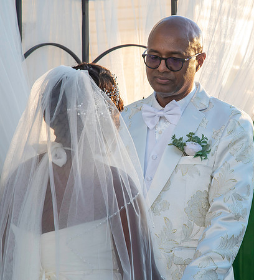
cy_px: 125
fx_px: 1546
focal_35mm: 177
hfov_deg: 9.4
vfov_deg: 10.4
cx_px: 171
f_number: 6.3
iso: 400
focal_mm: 80
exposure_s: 1/250
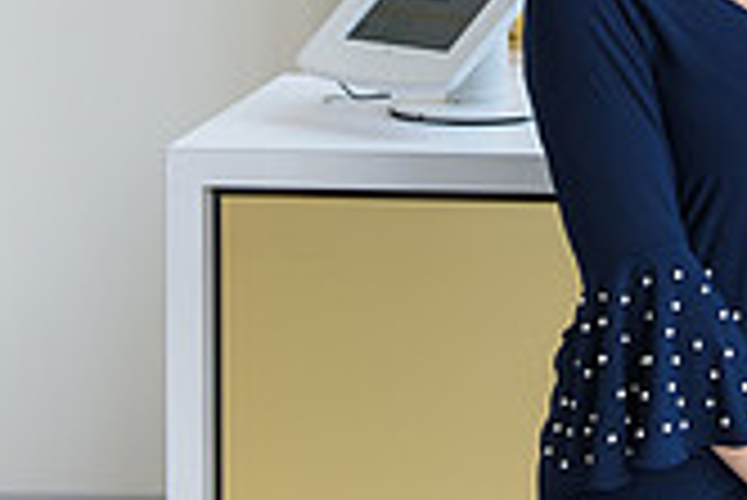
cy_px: -214
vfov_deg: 10.1
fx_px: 2762
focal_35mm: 133
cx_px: 850
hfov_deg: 15.0
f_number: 3.2
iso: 1000
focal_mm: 38
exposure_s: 1/200
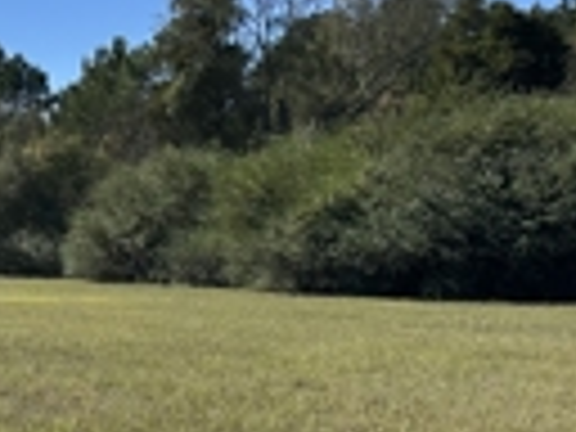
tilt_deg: -0.1
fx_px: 1248
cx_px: -144
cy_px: 243
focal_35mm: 75
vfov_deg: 19.6
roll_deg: -1.3
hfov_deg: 23.4
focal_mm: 6.86
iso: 80
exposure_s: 1/5263
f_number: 1.78
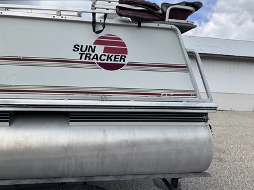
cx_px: 127
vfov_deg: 48.2
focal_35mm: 29
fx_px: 213
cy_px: 95
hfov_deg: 61.7
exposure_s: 1/1035
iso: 25
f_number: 1.8
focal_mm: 3
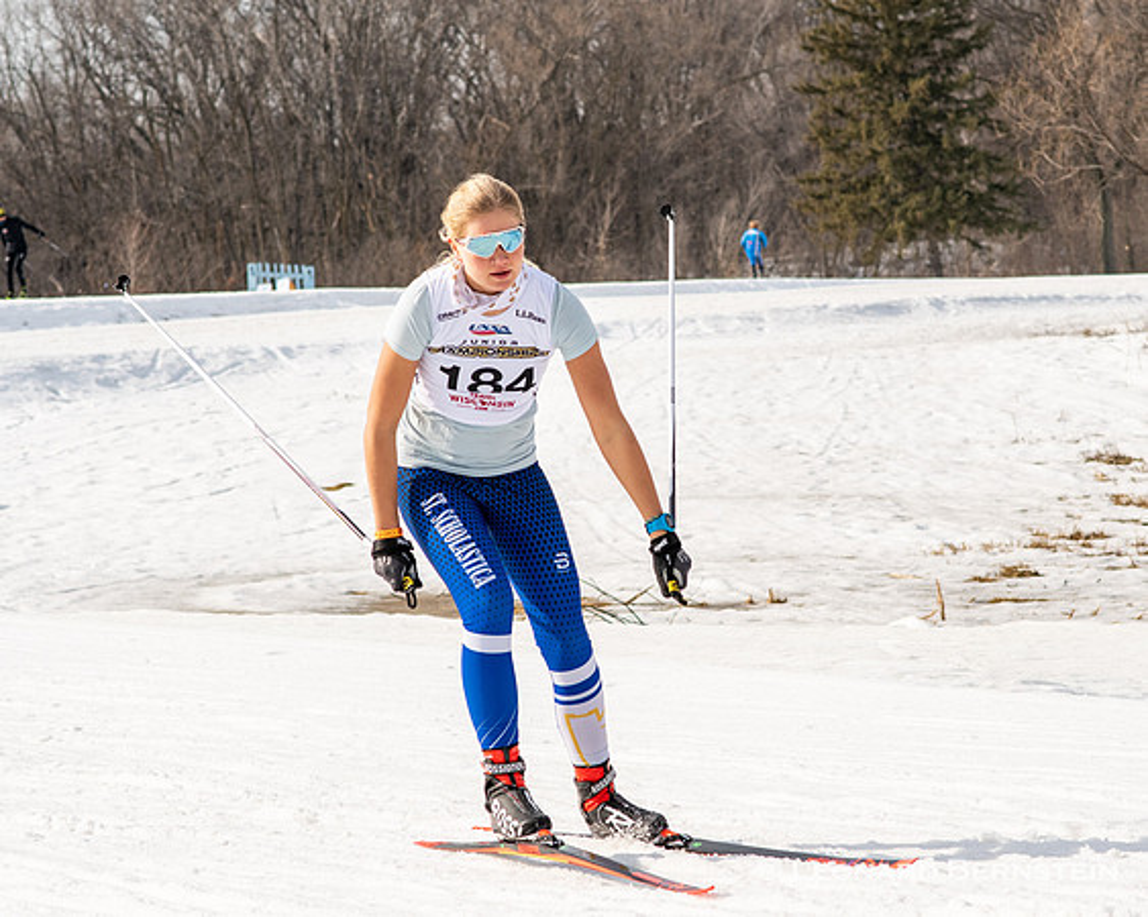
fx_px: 5078
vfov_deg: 10.3
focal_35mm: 150
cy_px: 440
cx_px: 619
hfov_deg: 12.9
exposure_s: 1/2000
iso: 400
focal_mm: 85
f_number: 6.3
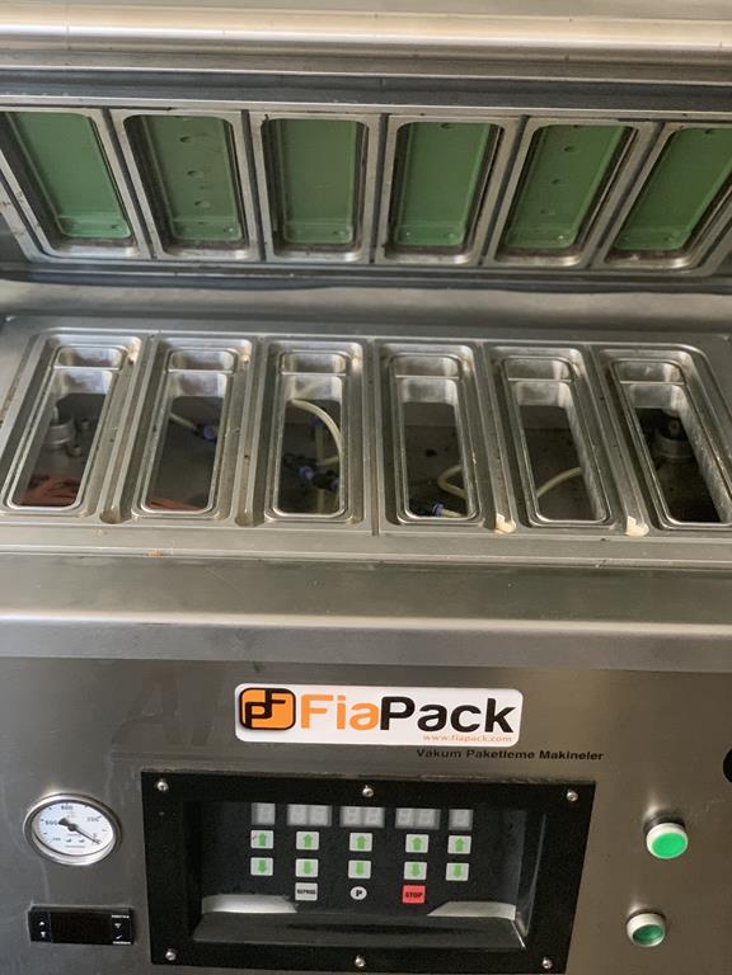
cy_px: 488
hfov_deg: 28.0
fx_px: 1466
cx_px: 366
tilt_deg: -32.4
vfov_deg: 36.8
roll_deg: -2.8
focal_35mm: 52
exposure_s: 1/30
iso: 640
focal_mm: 6
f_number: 2.4
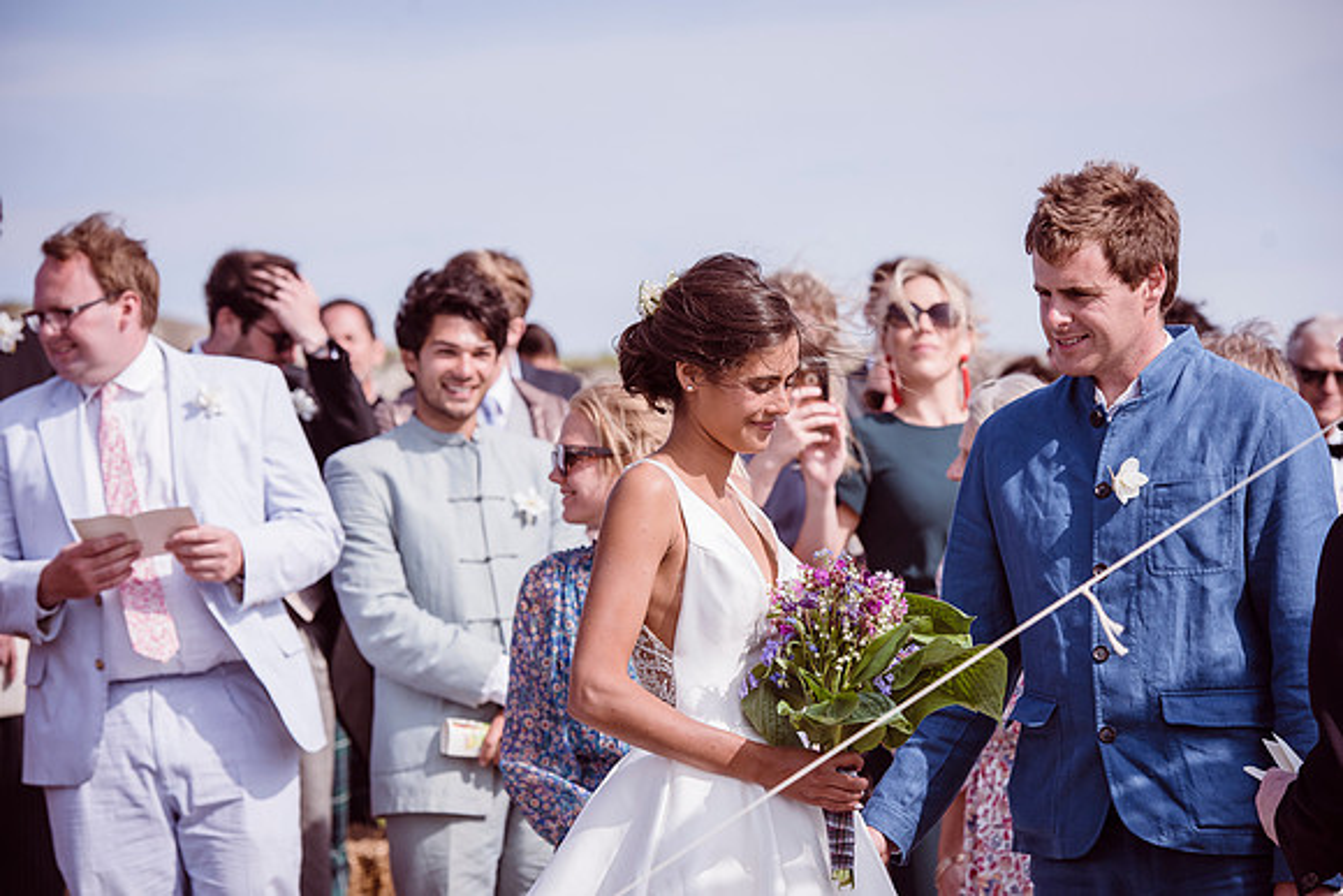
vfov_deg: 10.2
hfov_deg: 15.2
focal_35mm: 135
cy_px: 448
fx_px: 5037
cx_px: 672
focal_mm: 135
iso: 320
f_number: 5.6
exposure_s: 1/1600
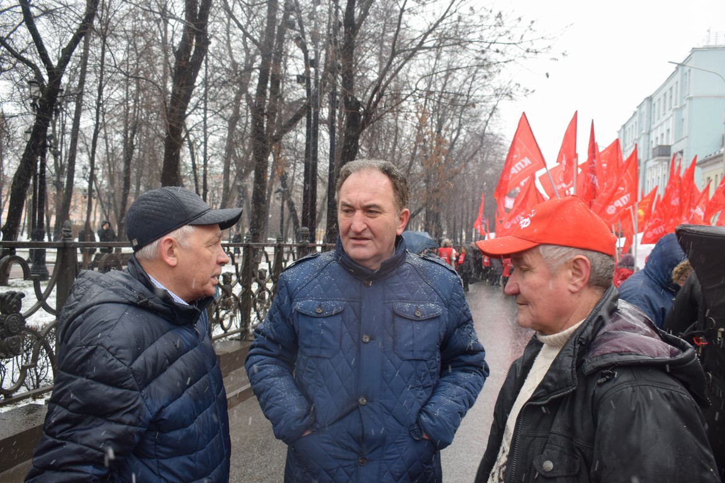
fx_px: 634
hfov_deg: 59.5
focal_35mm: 32
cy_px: 242
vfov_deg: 41.7
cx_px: 362
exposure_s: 1/125
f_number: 5.6
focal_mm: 21
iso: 400
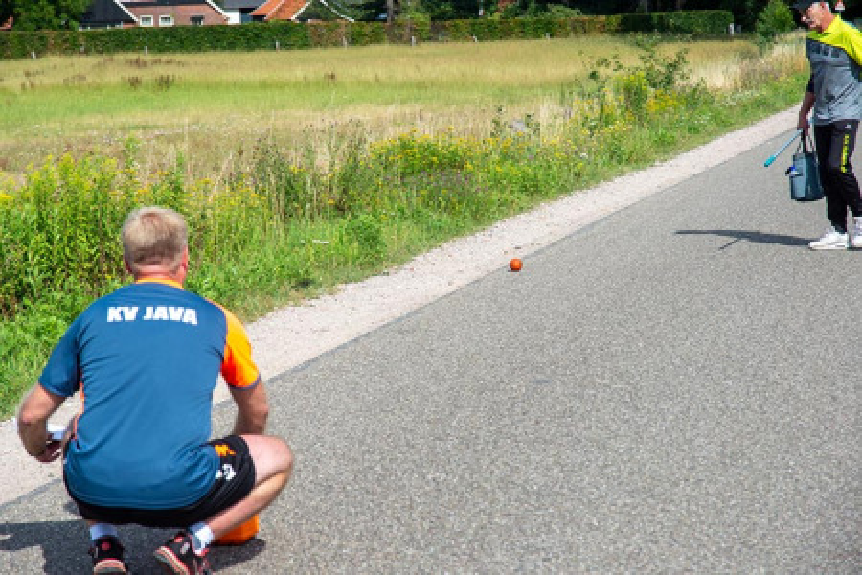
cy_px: 288
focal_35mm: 85
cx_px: 431
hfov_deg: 23.9
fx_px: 2035
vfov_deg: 16.1
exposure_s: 1/800
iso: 200
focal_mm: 85
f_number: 7.1
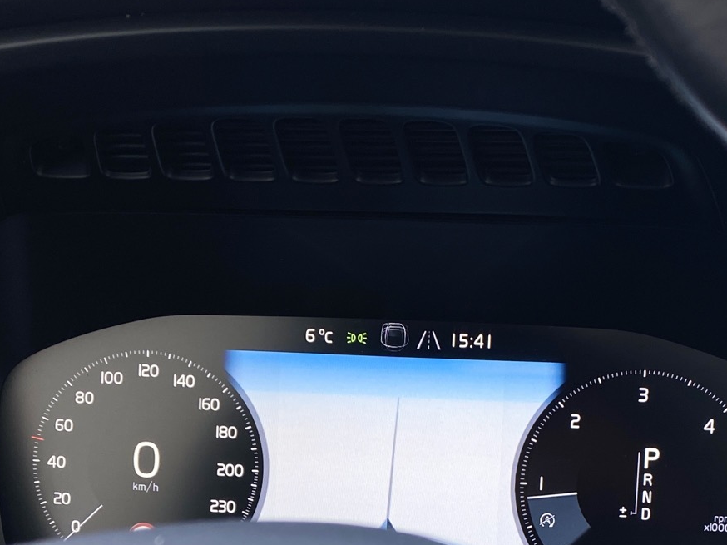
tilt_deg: -19.9
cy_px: 592
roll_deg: +0.5
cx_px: 458
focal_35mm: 60
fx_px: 1260
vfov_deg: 23.0
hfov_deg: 32.0
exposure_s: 1/99
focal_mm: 4.25
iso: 50
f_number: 1.8
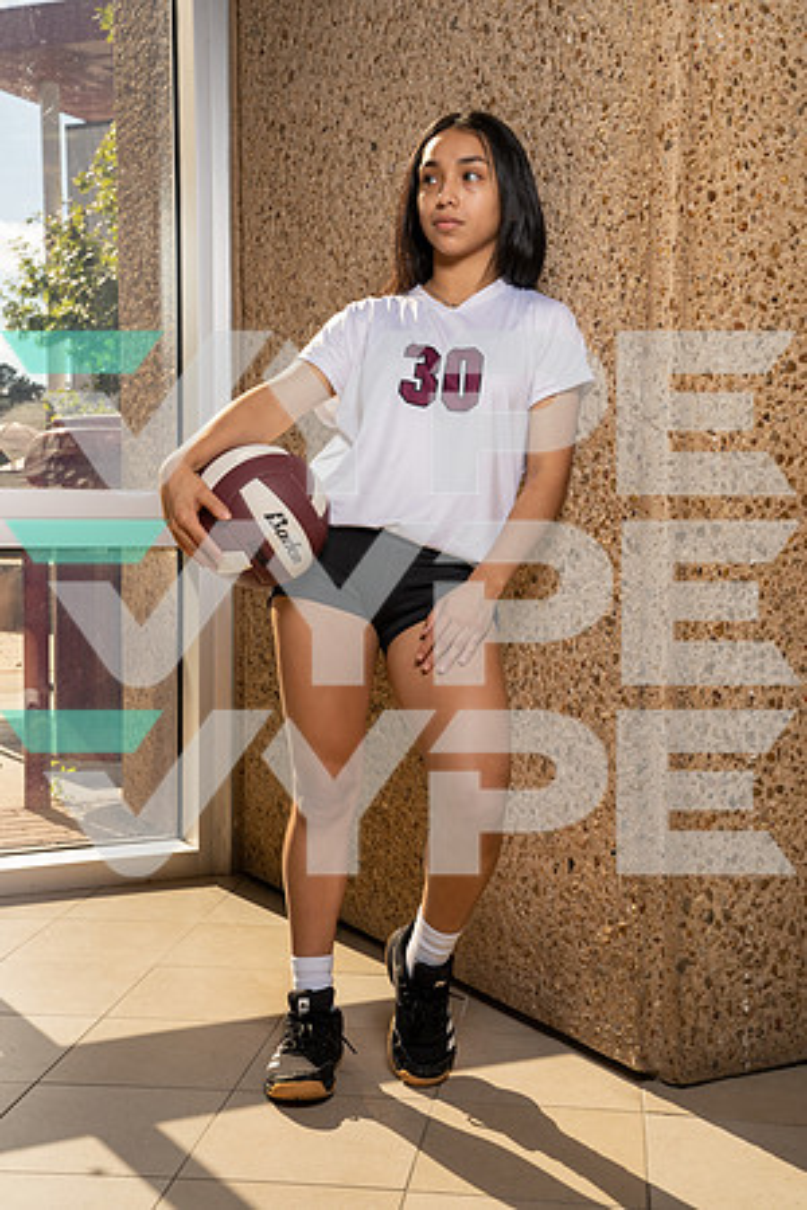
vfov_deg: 42.7
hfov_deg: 29.2
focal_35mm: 46
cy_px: 605
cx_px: 404
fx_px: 1547
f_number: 8
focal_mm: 46
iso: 400
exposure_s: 1/250
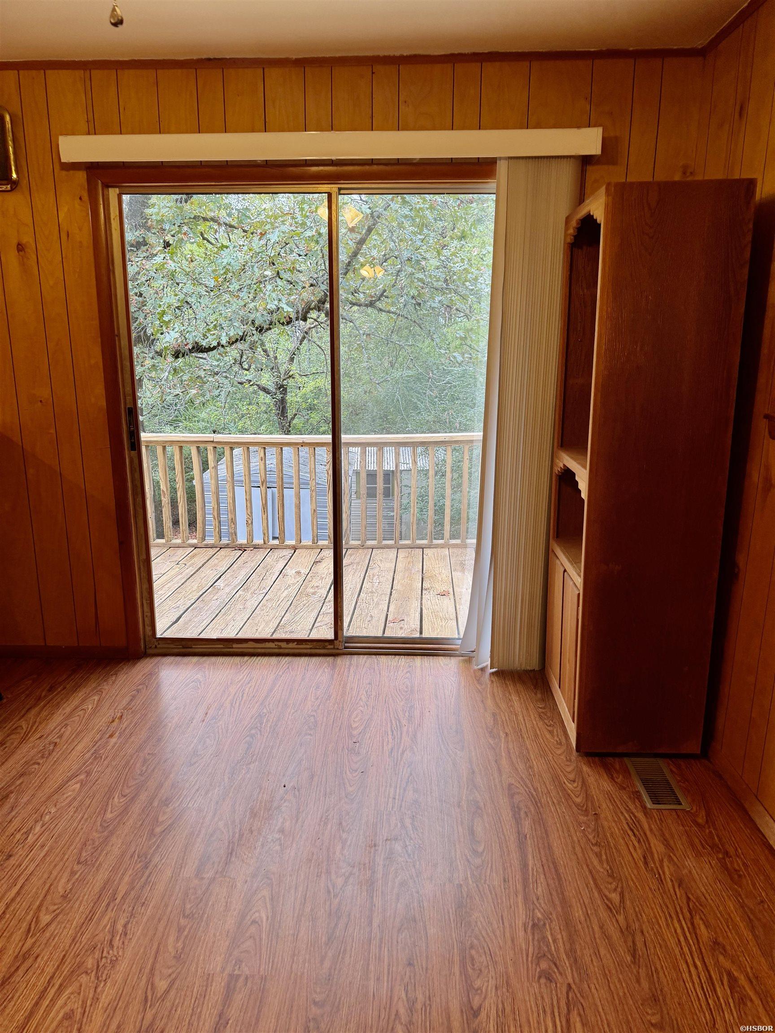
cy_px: 516
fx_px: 716
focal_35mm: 24
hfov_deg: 56.8
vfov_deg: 71.6
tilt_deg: -15.8
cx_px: 388
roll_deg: +0.9
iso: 125
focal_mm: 6.76
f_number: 1.78
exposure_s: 1/120
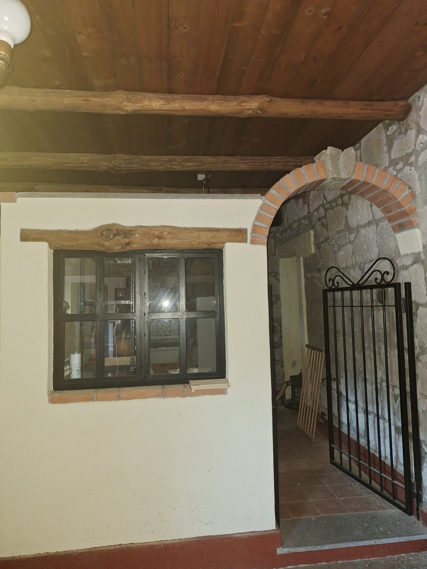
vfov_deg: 73.9
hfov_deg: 58.9
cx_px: 214
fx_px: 378
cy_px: 284
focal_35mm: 23
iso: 25
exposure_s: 1/17
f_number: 1.8
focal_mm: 5.54
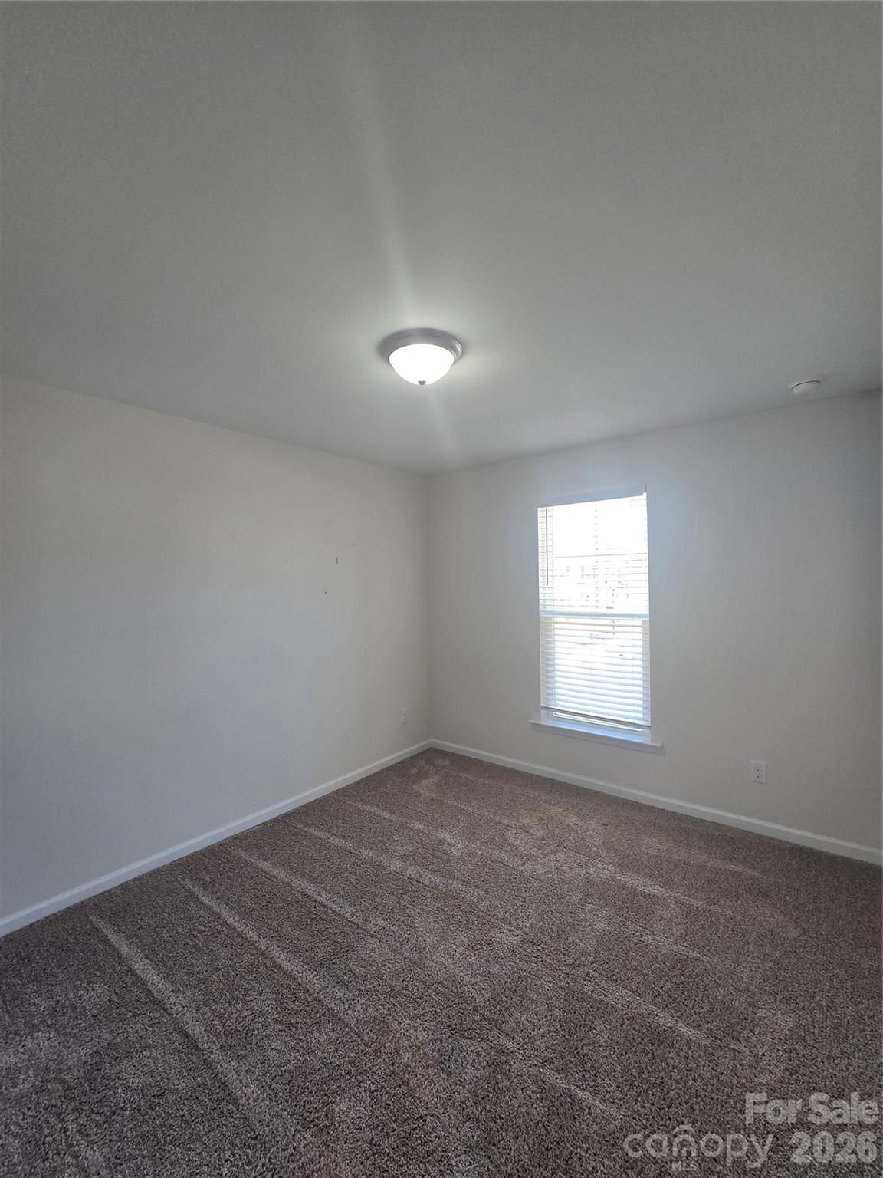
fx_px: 442
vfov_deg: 106.2
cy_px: 589
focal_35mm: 13
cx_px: 442
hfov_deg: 89.9
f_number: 2.2
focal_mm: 2.2
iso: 64
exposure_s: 1/60
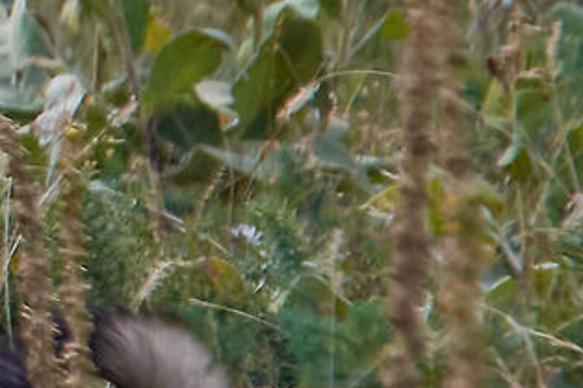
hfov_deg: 0.3
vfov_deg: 0.2
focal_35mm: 6886
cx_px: -1040
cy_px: -568
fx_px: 111452
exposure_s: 1/1250
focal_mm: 600
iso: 800
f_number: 8
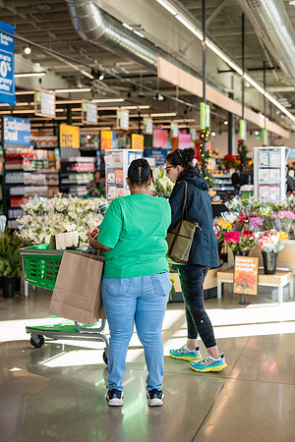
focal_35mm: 50
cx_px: 148
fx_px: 615
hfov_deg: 27.0
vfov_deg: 39.6
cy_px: 221
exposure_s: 1/1000
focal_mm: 50
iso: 800
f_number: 2.2
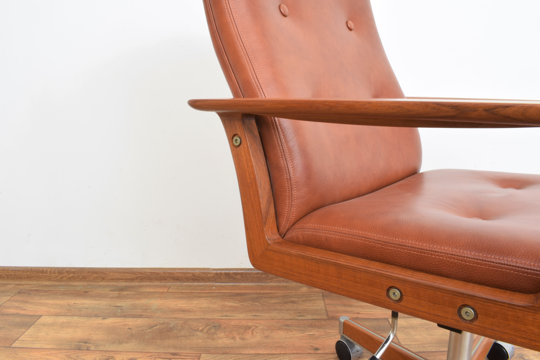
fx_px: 405
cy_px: 180
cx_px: 270
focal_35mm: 27
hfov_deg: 67.4
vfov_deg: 47.9
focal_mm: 18
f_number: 22
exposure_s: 5
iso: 100
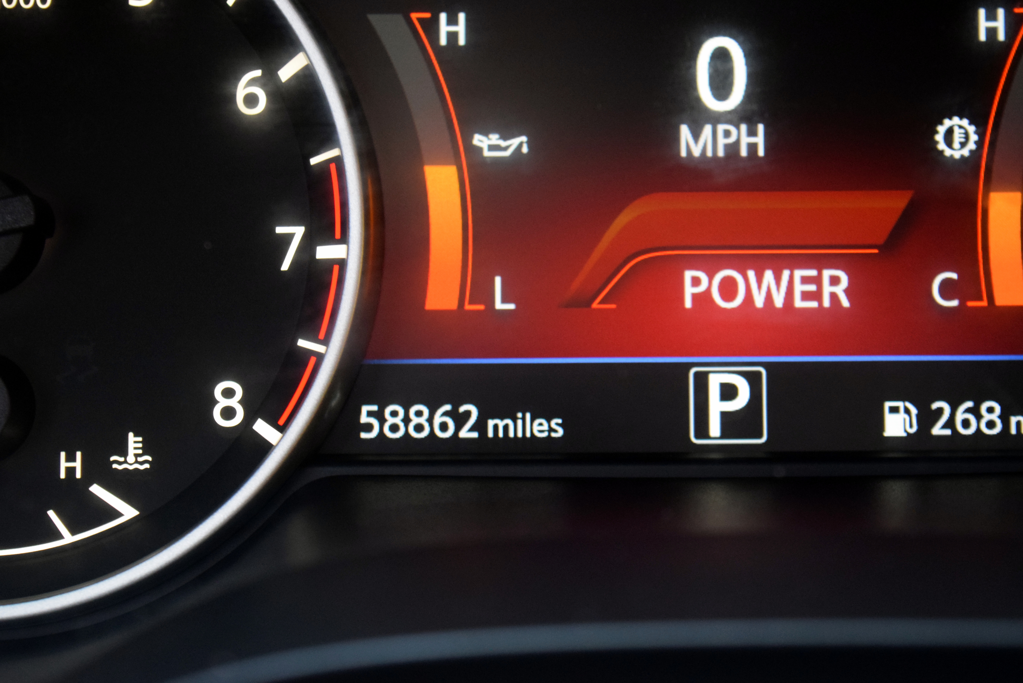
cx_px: 512
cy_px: 342
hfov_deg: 27.0
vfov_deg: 18.2
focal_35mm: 75
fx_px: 2132
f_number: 5.6
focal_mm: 50
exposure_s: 1/60
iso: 2200
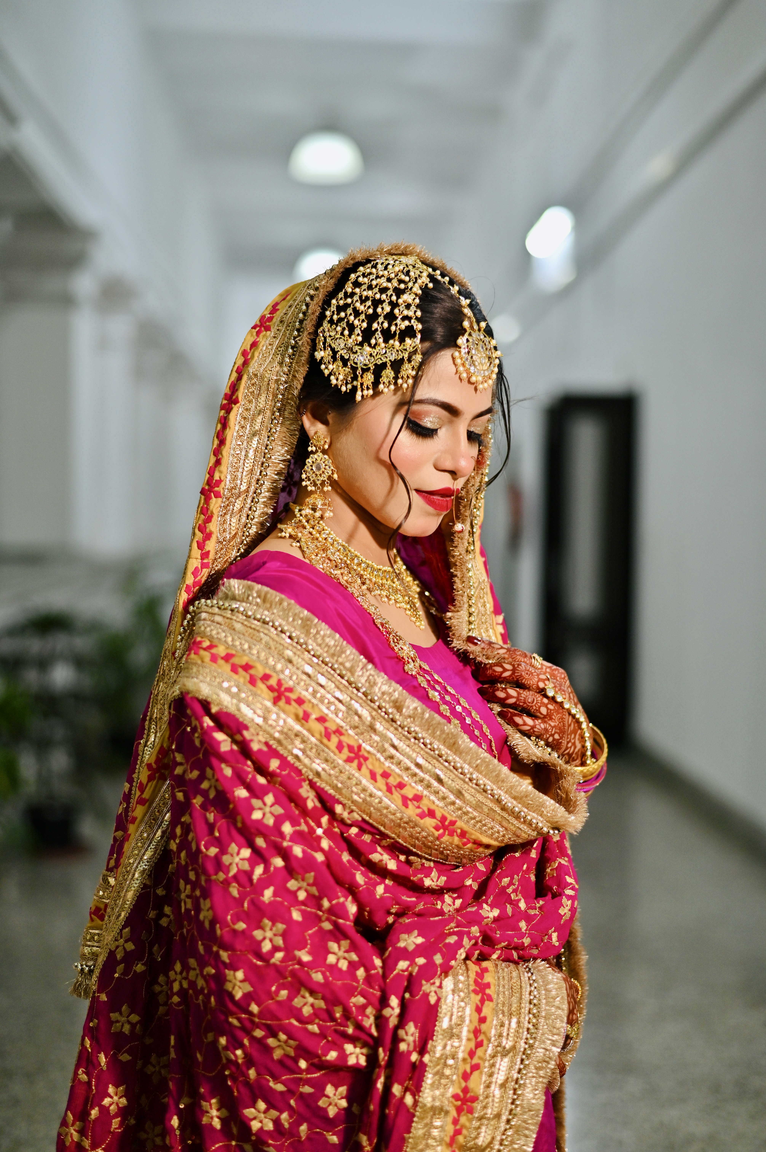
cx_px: 383
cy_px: 576
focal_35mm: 50
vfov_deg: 39.6
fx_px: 1598
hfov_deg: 27.0
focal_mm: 50
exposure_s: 1/250
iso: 400
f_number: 1.8
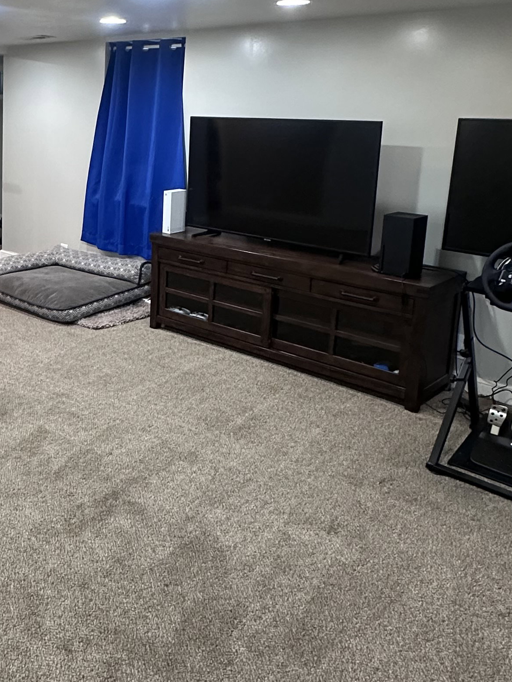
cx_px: 75
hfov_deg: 37.7
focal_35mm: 36
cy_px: 245
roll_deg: -2.1
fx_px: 710
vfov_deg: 50.7
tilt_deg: -11.4
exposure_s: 1/60
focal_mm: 2.22
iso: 400
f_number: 2.2
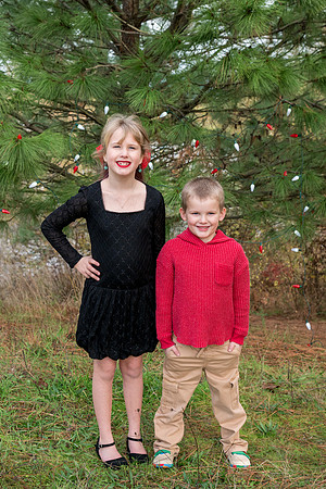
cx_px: 163
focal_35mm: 52
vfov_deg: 38.2
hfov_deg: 26.0
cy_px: 244
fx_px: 706
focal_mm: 35
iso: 400
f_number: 5
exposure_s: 1/320
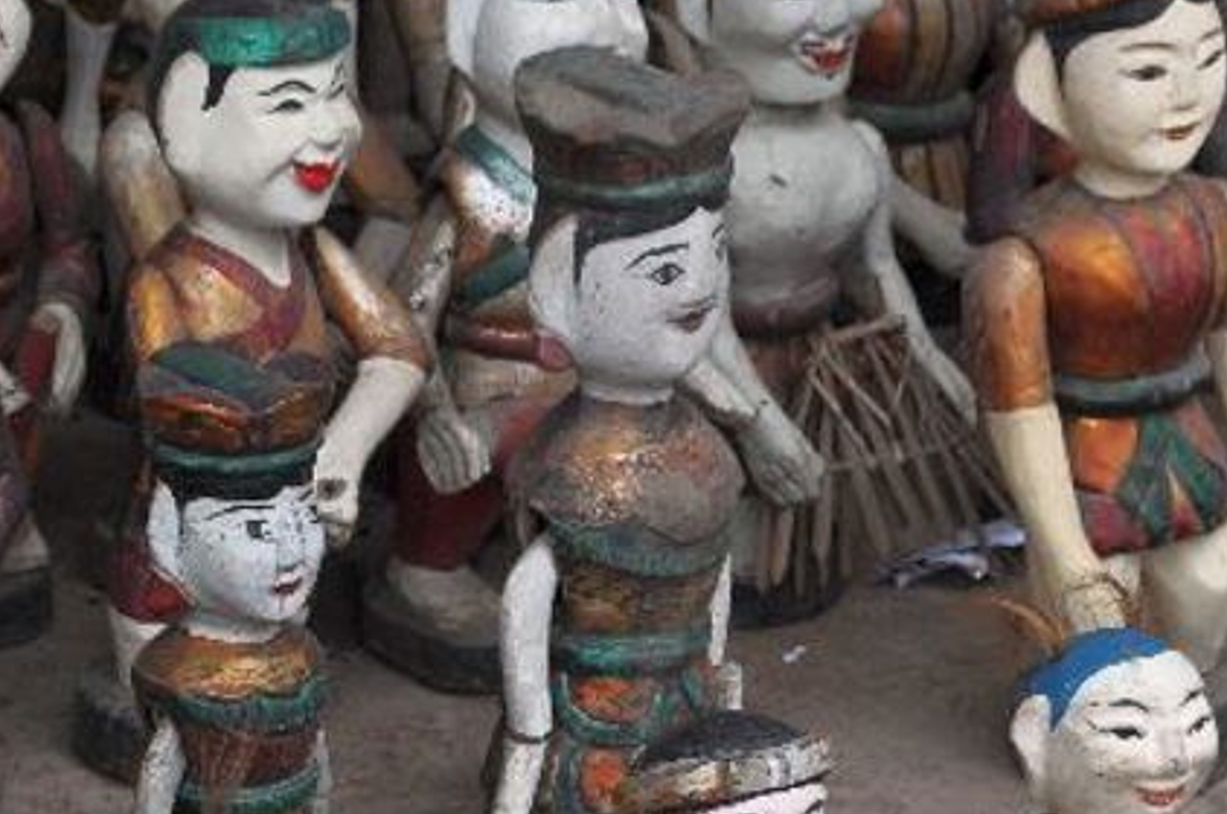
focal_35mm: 200
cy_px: 581
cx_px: -9
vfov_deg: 6.8
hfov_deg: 10.2
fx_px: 6813
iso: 200
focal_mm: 55
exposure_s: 1/320
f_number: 9
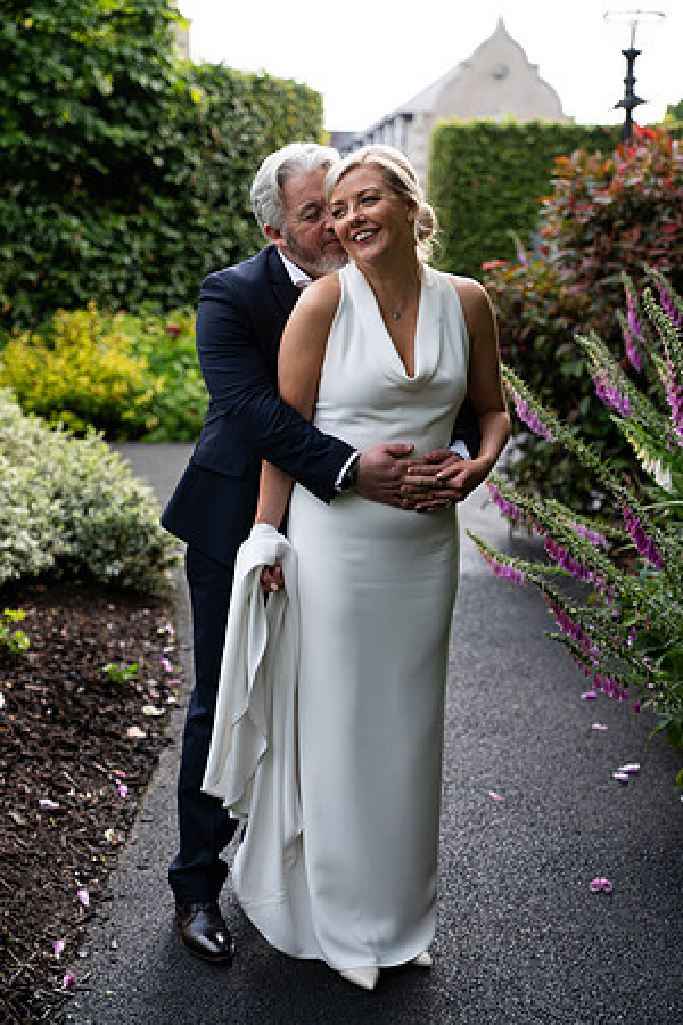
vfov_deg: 33.9
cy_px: 512
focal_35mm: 59
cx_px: 342
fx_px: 1679
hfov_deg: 23.0
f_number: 2.8
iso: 320
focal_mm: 59
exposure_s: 1/200
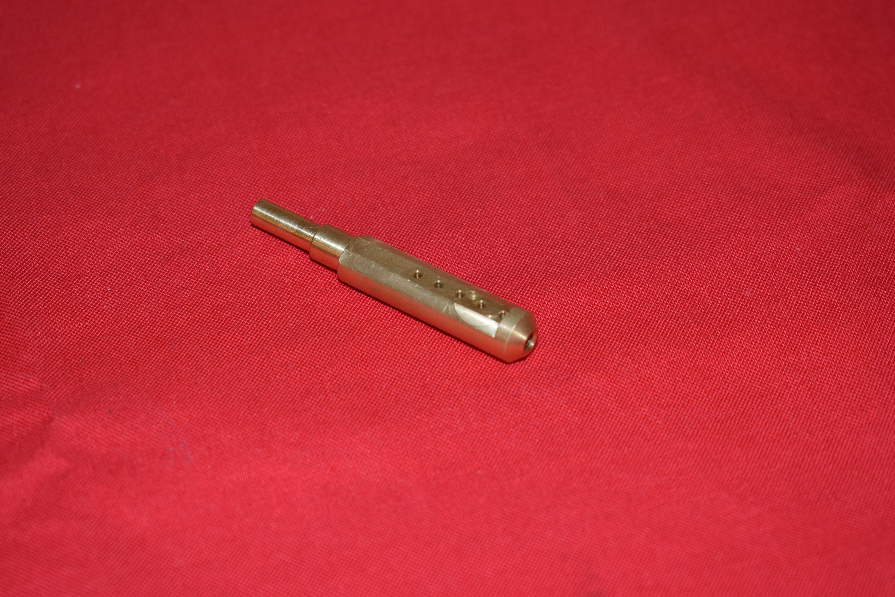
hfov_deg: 24.6
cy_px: 298
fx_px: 2051
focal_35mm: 82
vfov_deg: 16.6
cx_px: 448
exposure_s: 1/60
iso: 320
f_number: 5.6
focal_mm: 55
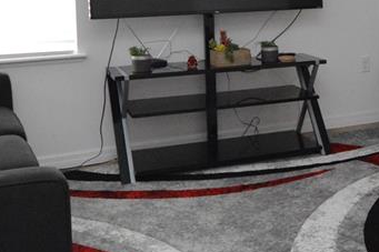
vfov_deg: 21.1
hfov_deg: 30.7
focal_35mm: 63
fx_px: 663
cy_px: 32
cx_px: 330
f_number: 4
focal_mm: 14
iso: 3200
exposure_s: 1/50
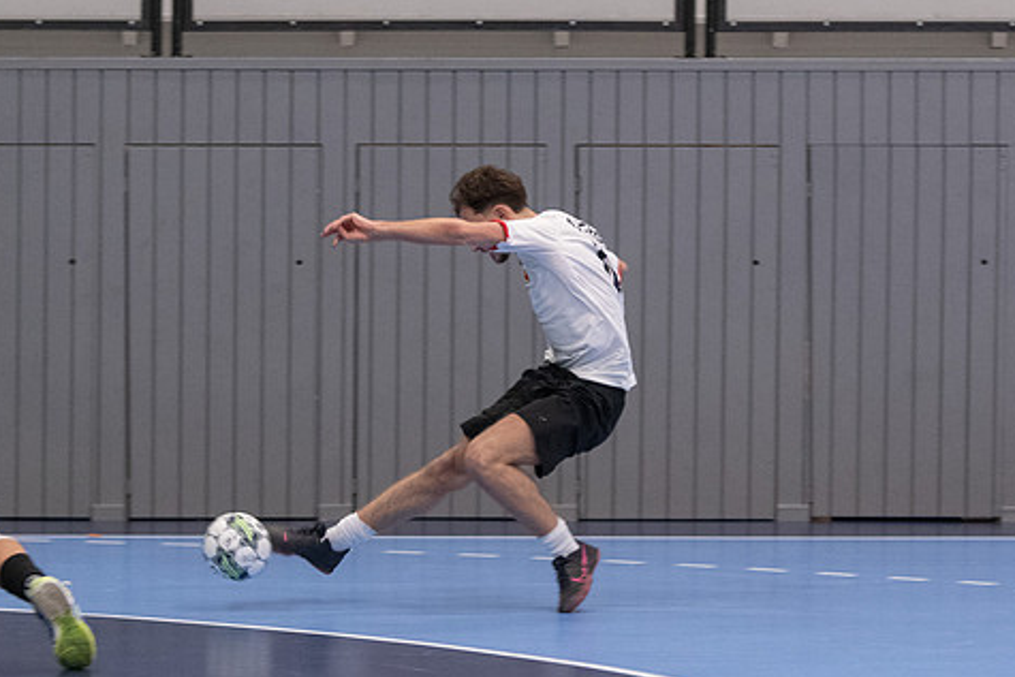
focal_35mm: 211
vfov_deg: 6.5
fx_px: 5950
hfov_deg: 9.7
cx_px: 521
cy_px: 360
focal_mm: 105
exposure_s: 1/640
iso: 3600
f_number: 3.2
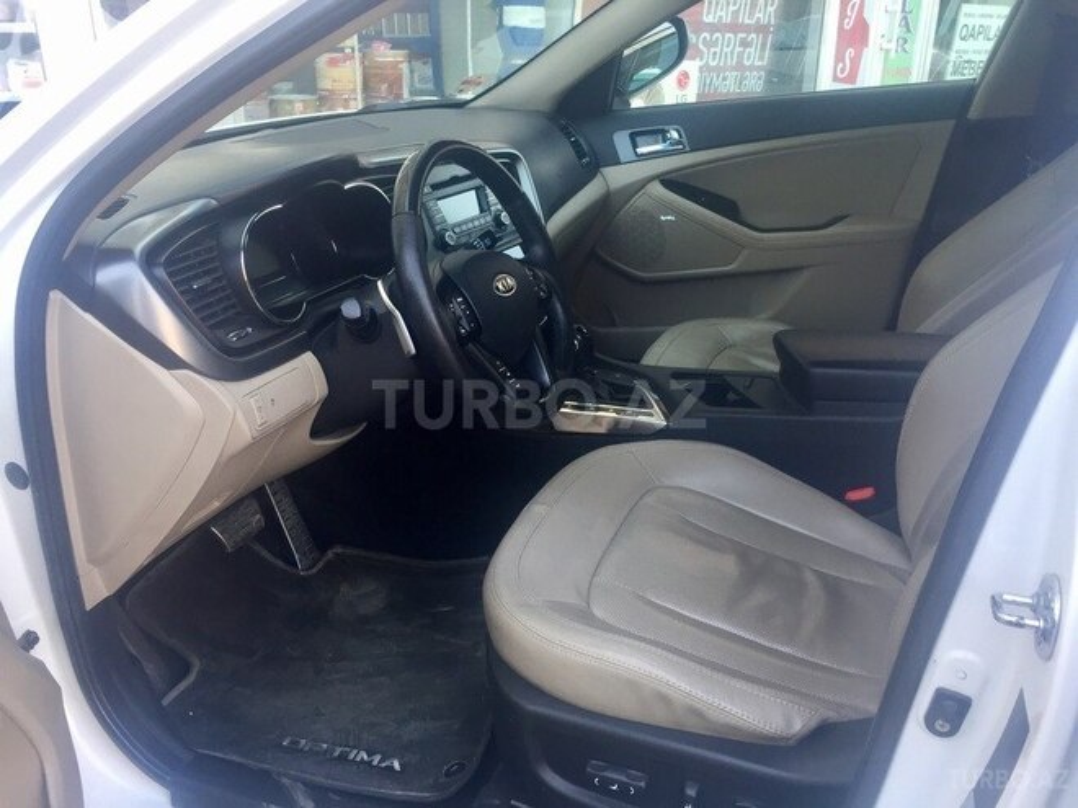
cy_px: 404
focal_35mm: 29
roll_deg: -1.3
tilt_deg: -21.0
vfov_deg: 48.2
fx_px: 903
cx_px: 539
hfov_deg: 61.7
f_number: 2.2
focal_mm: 4.15
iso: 32
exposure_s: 1/33
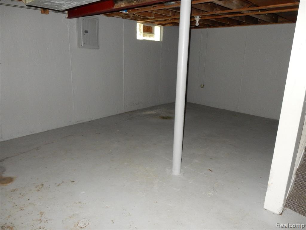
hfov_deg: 69.4
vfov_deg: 54.9
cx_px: 153
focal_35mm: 25
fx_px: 221
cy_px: 115
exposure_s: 1/30
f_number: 3.7
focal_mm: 4.5
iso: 560
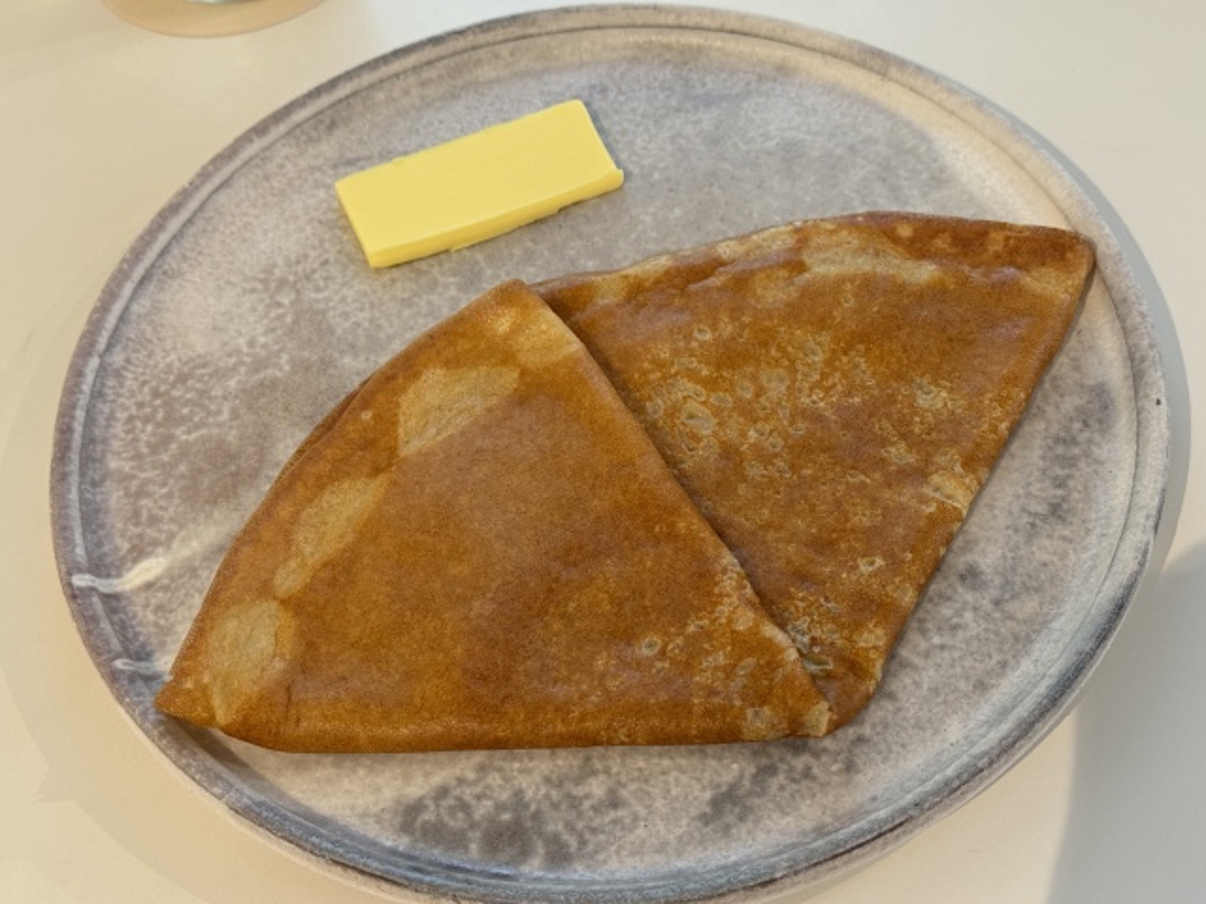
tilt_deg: -55.2
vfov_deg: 30.3
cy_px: 452
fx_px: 1672
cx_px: 603
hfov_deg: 39.7
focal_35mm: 48
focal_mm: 6.76
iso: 160
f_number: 1.78
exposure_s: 1/50
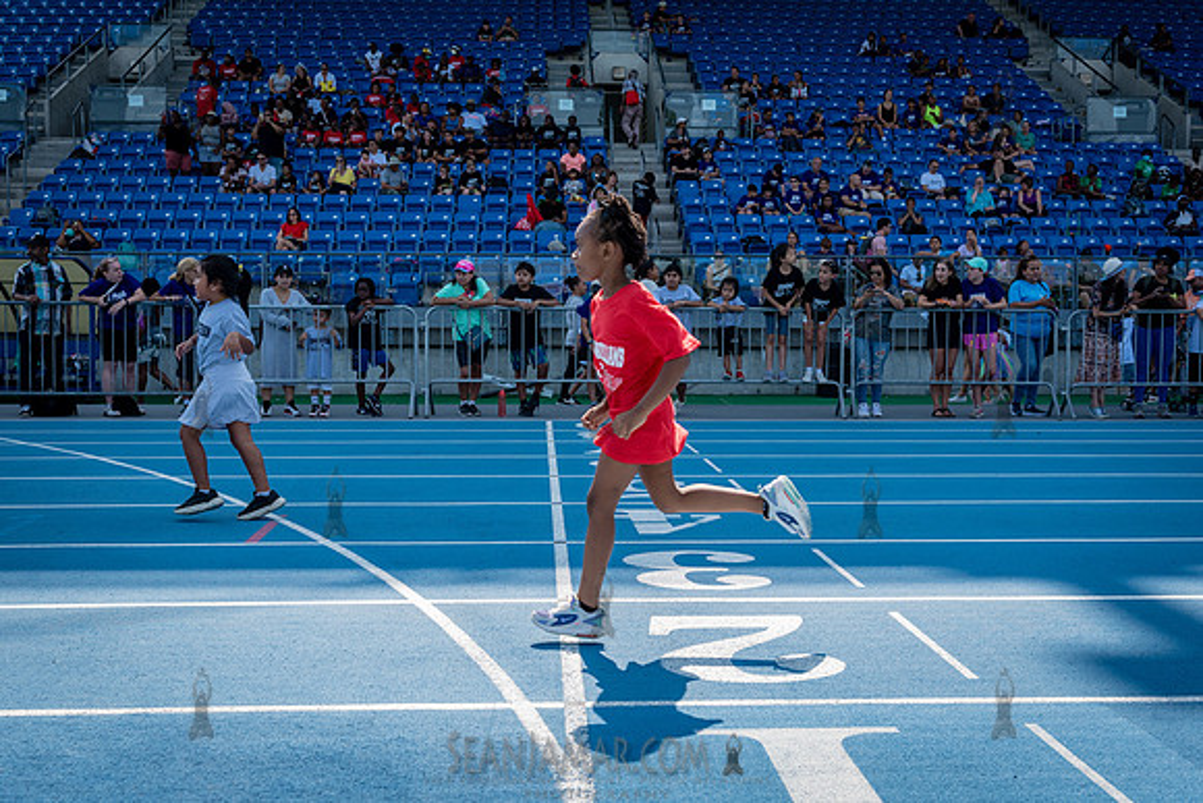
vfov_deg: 33.2
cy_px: 402
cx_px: 602
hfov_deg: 48.2
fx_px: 1345
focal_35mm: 40
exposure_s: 1/1000
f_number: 5.6
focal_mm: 35
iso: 400
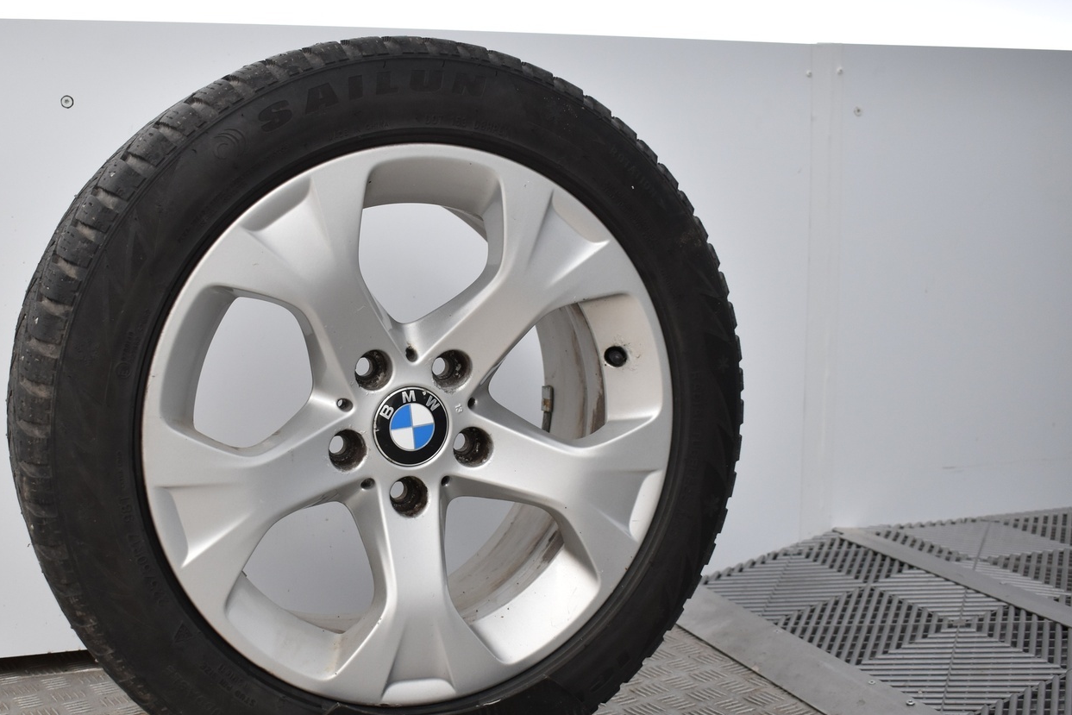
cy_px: 436
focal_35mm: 43
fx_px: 1281
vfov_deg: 31.1
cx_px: 385
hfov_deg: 44.9
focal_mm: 22
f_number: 3.8
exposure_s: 1/40
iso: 640
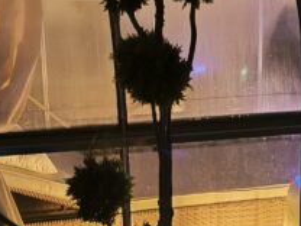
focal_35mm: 118
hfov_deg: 16.5
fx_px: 1026
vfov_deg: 12.5
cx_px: 260
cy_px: 172
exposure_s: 1/14.3
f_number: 1.9
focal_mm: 6.92
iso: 4000
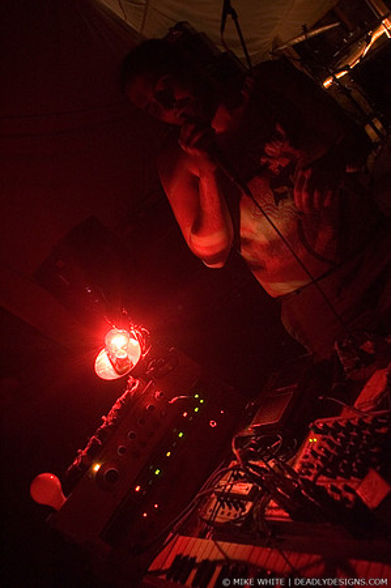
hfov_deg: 43.5
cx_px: 196
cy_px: 294
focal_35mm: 30
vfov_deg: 62.0
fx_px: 490
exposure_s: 1/13
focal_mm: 20
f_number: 3.2
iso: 800
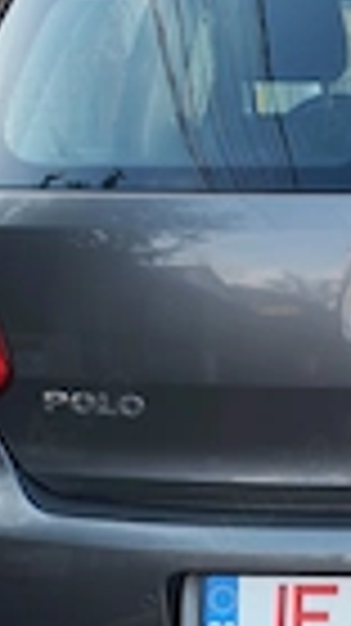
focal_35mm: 94
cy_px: 549
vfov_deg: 22.2
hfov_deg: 12.4
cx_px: 464
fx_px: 1558
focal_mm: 6.12
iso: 50
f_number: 1.9
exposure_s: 1/300
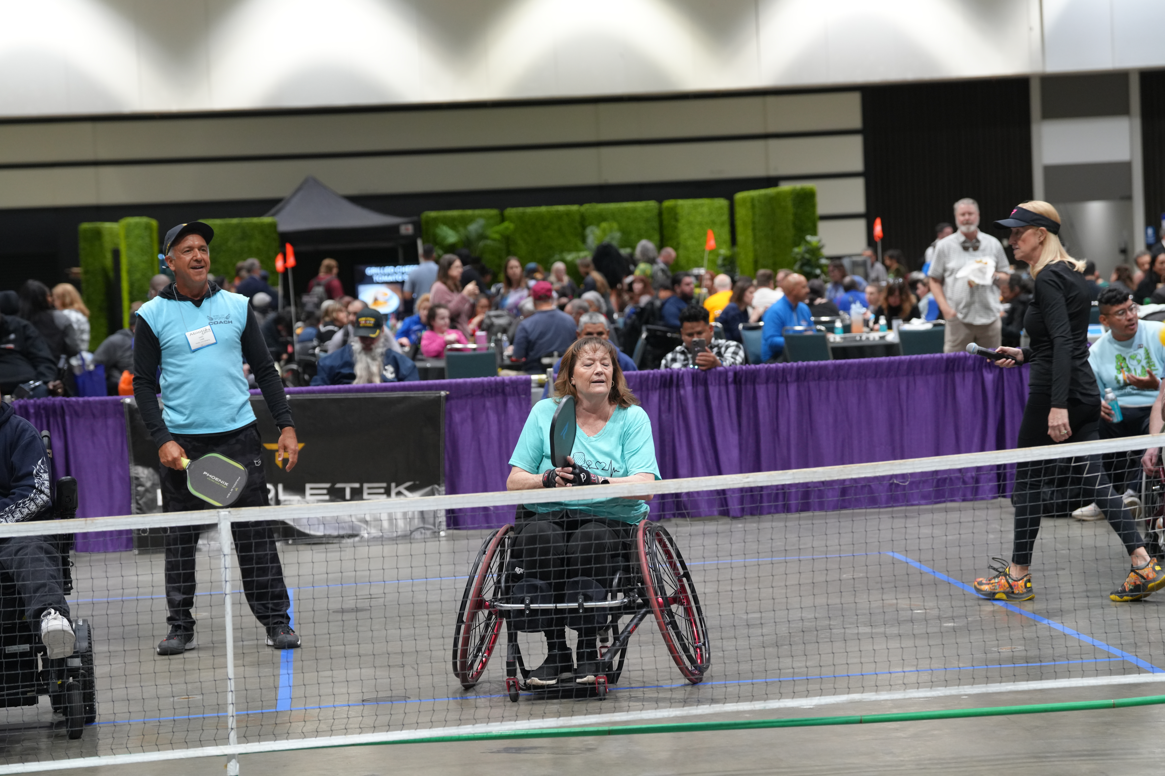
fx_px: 3171
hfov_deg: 20.8
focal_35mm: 98
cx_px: 582
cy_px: 388
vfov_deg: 14.0
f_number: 4
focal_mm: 98
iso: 1600
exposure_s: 1/160
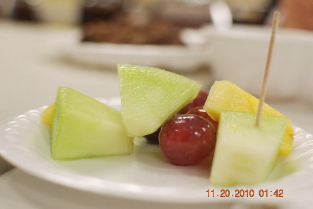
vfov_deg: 25.8
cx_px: 156
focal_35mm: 52
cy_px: 104
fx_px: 457
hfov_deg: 37.8
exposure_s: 1/125
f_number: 3.2
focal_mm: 35
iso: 800
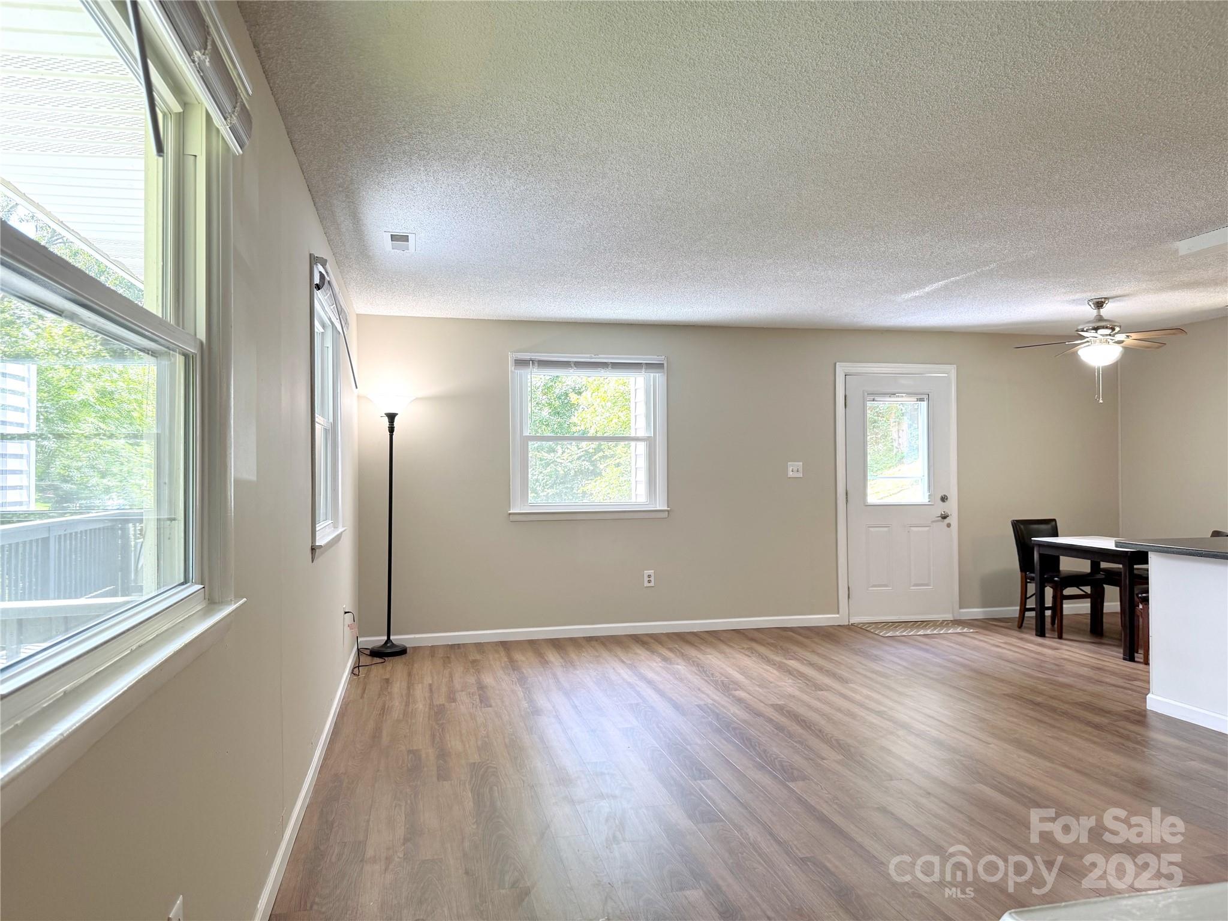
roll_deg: +0.4
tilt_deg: -0.5
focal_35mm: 24
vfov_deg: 56.8
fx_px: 851
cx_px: 614
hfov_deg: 71.6
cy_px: 460
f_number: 1.78
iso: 125
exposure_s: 1/120
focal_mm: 6.76
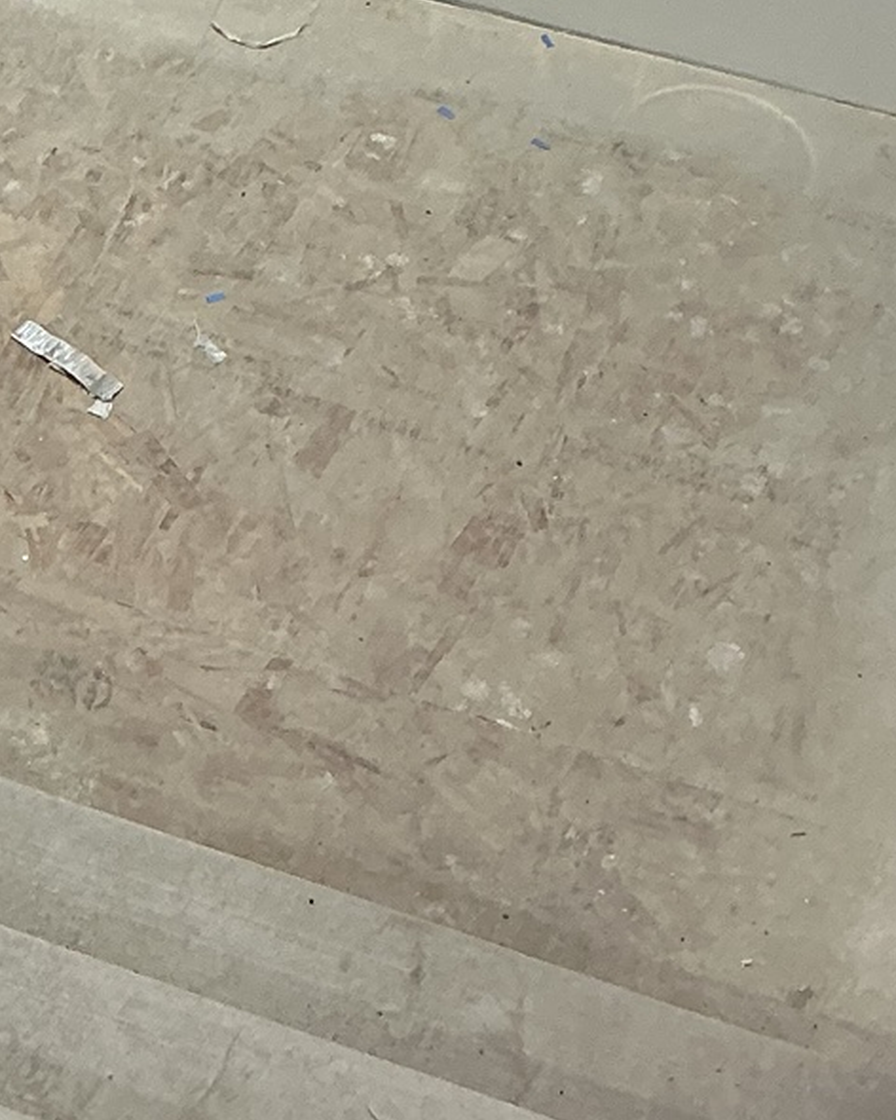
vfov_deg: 19.3
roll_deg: +1.7
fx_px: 3182
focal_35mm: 96
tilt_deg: -40.3
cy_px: -47
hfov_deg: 15.5
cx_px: -144
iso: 32
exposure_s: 1/60
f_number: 1.8
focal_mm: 3
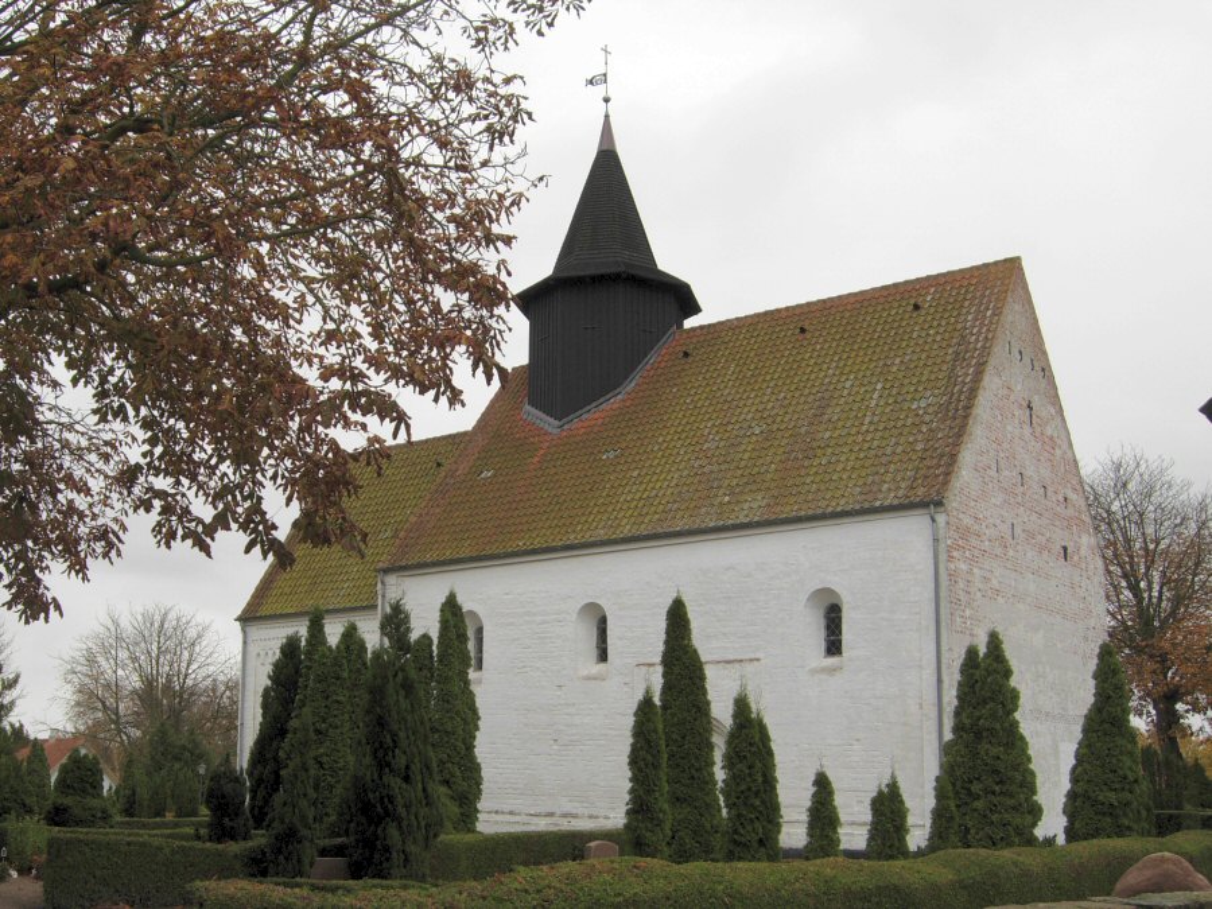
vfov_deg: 39.7
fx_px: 1260
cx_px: 606
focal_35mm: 36
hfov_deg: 51.4
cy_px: 454
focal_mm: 7.5
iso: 50
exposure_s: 1/140
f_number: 4.3
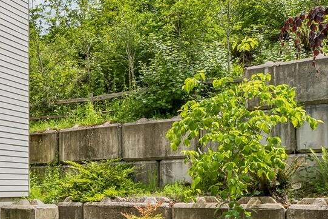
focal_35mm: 47
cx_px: 49
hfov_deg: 39.6
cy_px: 173
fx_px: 428
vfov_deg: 28.1
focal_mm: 10
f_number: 9
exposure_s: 1/400
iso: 250
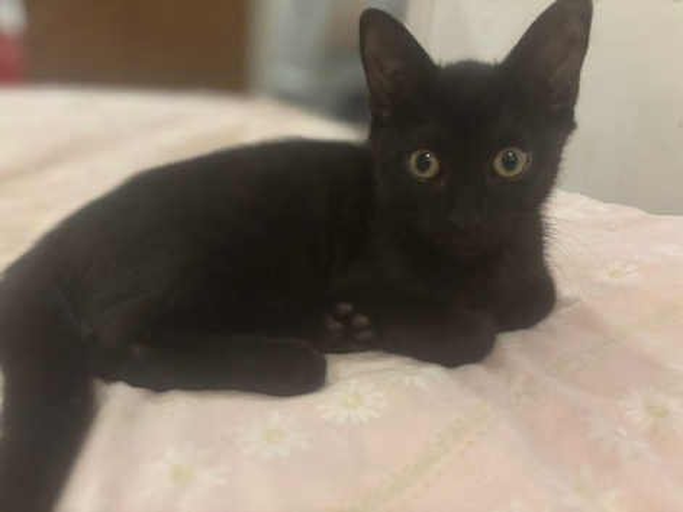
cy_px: 256
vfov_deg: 53.0
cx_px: 342
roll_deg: -6.5
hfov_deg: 67.3
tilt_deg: -21.8
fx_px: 513
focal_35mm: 26
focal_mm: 5.96
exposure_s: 1/25
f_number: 1.6
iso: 500
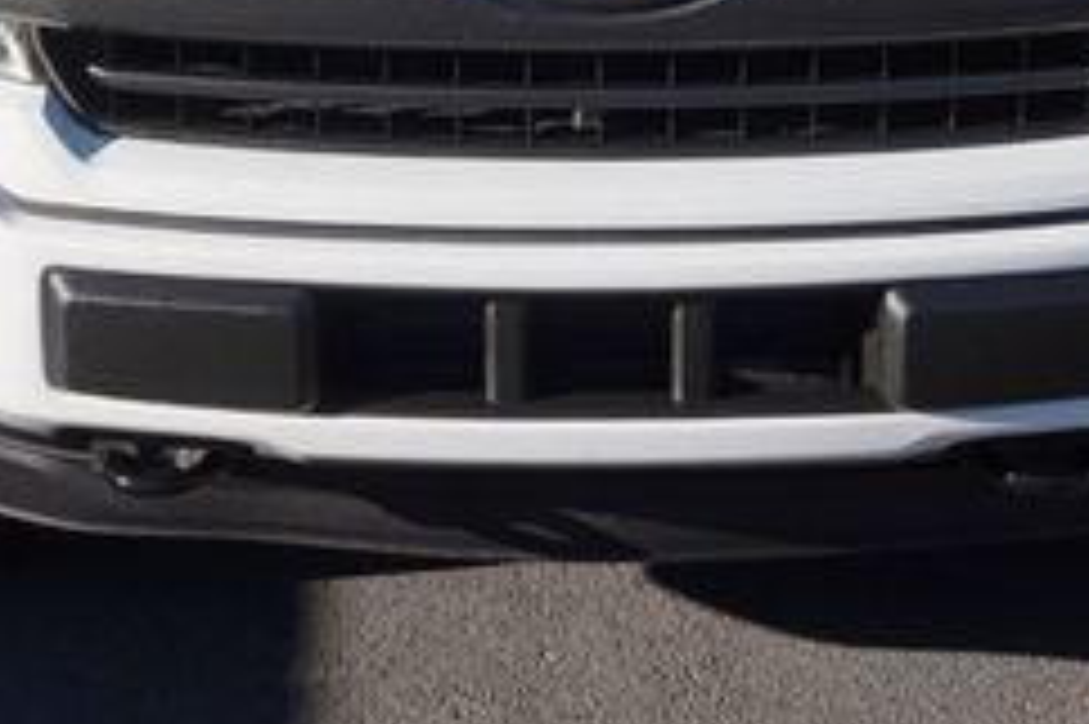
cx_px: 500
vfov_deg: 14.4
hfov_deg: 22.3
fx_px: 2761
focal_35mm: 91
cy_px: -189
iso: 100
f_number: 8
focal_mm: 23
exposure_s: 1/250
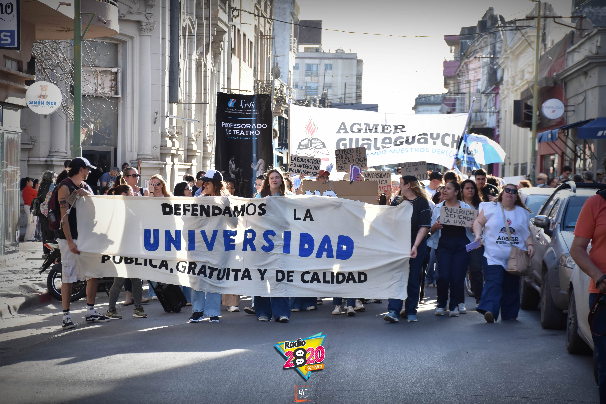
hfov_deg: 20.6
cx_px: 303
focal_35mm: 99
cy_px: 202
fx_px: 1666
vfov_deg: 13.8
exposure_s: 1/500
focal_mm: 66
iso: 400
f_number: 7.1
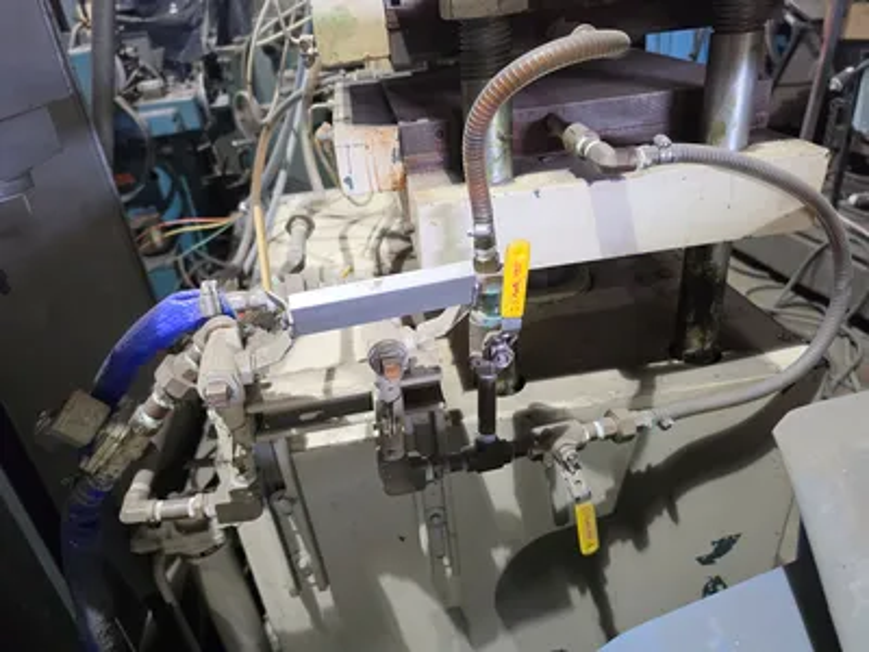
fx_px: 577
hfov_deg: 73.9
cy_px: 326
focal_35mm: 23
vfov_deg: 58.9
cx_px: 434
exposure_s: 1/120
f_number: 1.4
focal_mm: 6.5
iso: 500
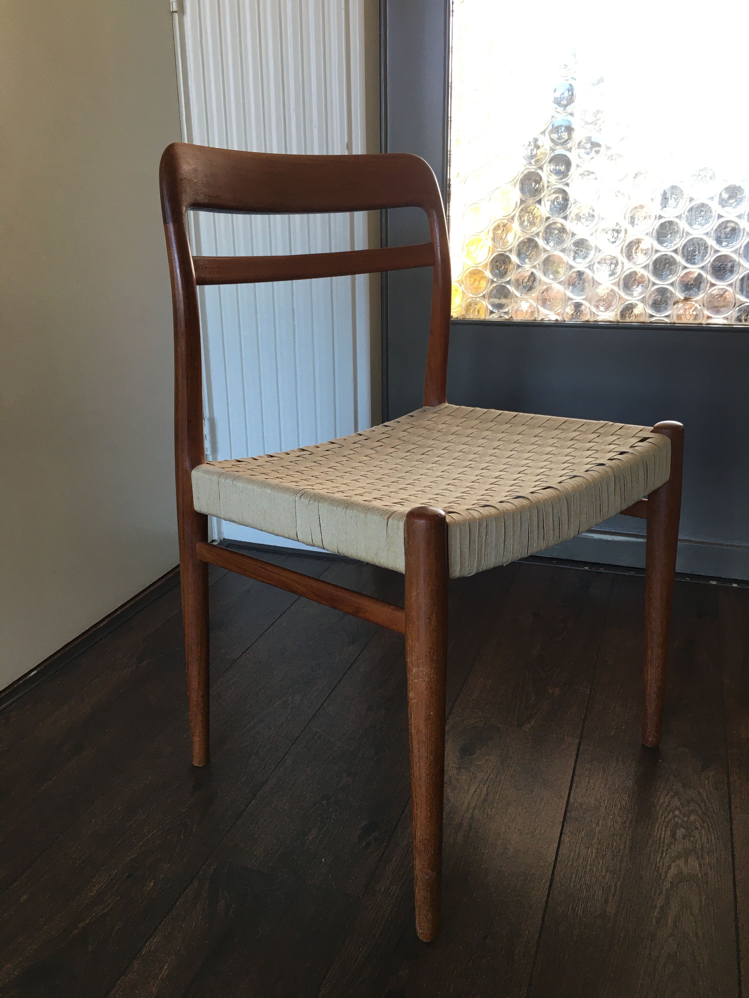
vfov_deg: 61.7
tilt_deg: -18.0
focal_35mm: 29
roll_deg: +0.7
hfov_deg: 48.2
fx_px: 837
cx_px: 374
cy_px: 499
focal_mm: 4.15
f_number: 2.2
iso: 25
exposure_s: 1/33
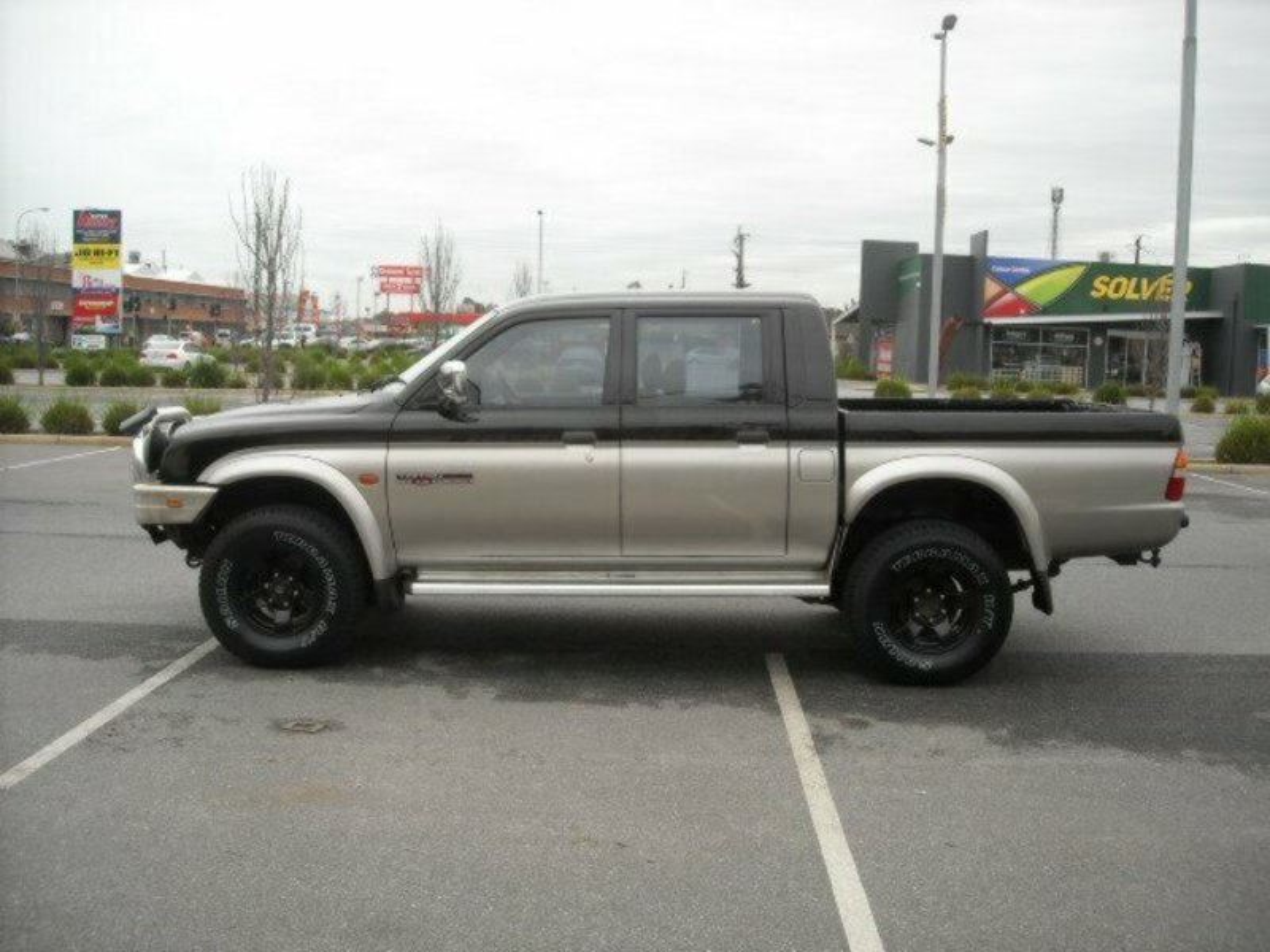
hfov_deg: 52.6
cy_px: 476
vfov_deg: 40.7
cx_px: 635
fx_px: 1284
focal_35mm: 35
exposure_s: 1/129
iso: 64
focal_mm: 5.7
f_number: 2.8
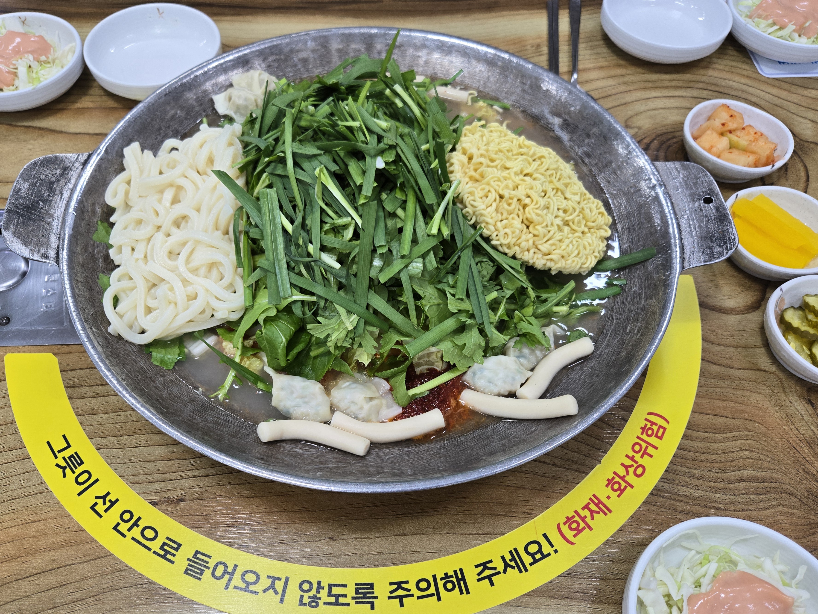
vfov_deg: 58.9
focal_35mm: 23
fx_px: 544
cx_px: 409
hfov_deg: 73.9
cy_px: 307
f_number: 1.8
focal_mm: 5.4
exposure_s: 1/120
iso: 100
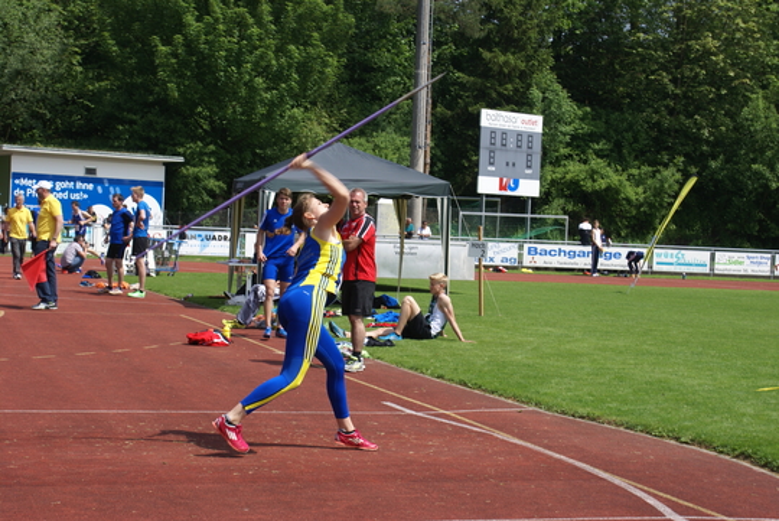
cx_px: 390
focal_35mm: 75
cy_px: 260
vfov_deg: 18.2
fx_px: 1624
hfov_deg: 27.0
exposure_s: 1/250
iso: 100
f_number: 8
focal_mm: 50
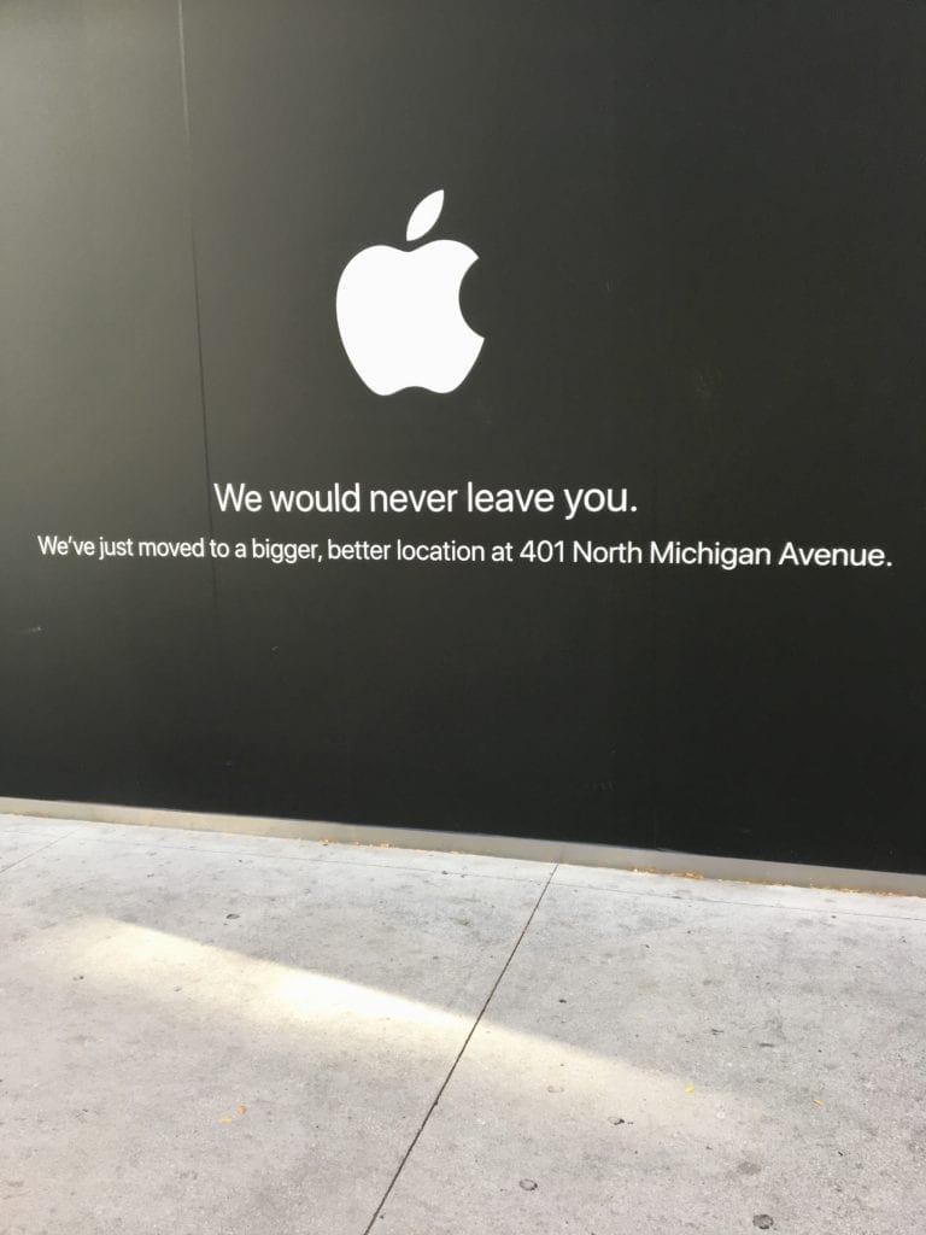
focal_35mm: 29
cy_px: 618
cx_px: 463
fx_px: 1034
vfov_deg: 61.7
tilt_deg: -8.0
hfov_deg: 48.2
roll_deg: +1.2
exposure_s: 1/120
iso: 40
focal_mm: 4.15
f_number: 2.2
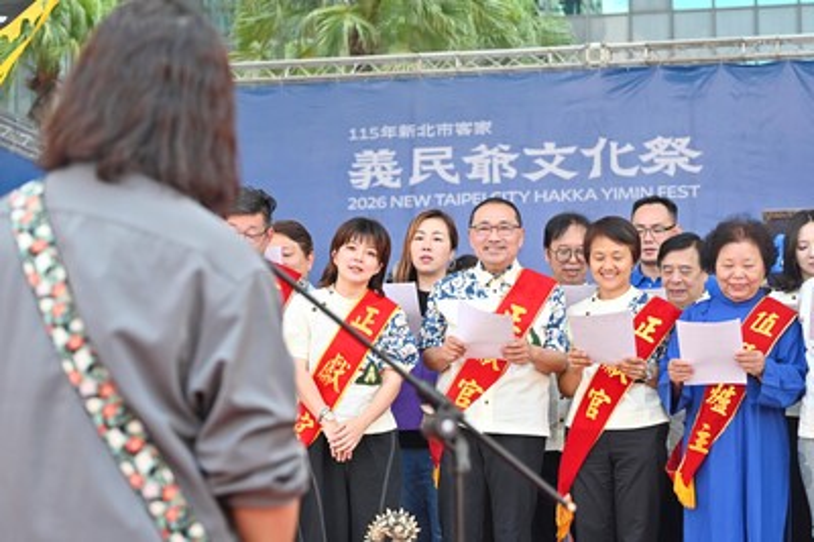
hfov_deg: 20.0
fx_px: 2304
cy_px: 271
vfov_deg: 13.4
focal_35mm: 102
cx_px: 407
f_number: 4
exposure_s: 1/125
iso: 125
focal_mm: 68
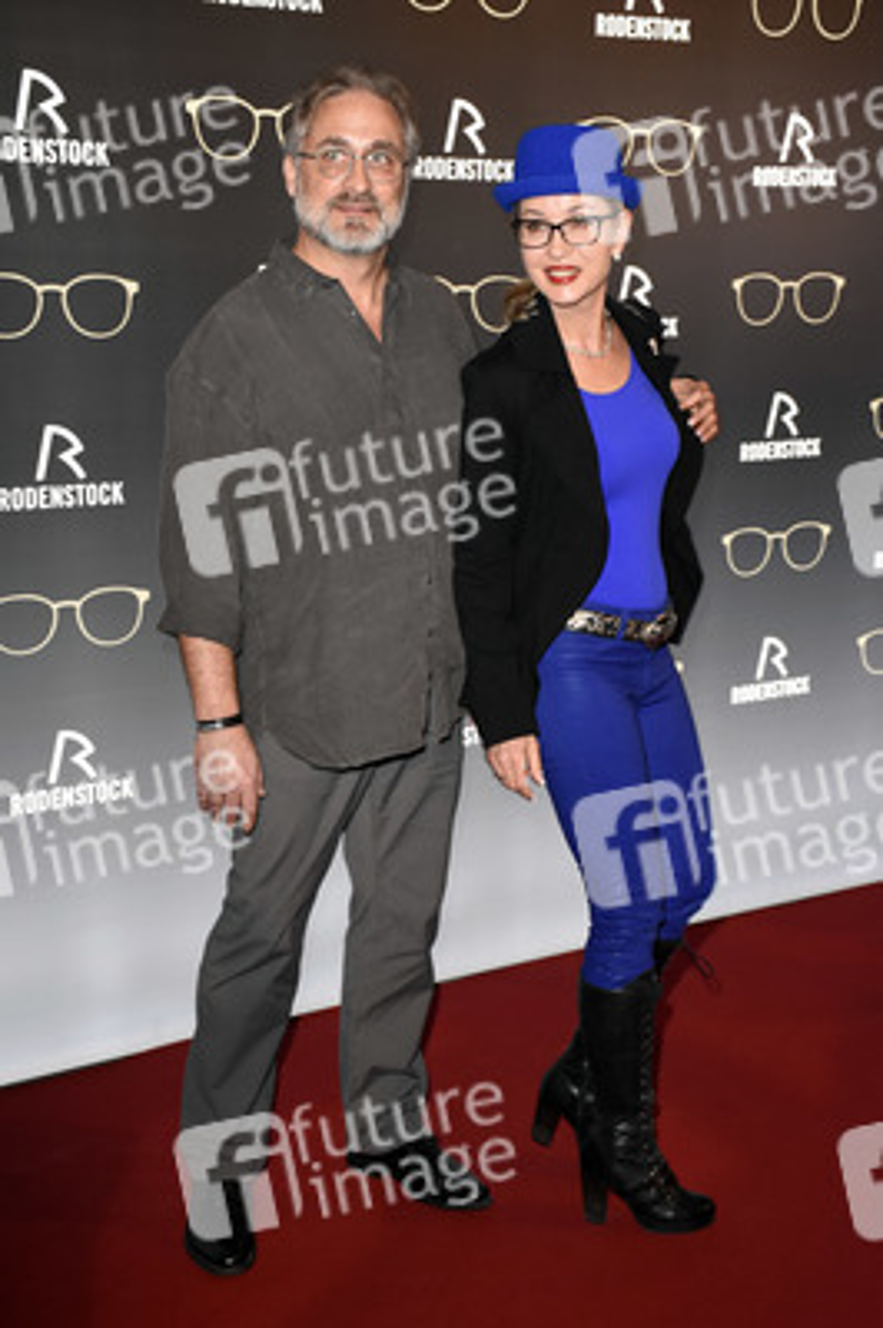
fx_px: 1879
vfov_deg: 38.9
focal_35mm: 51
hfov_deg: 26.4
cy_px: 664
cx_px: 442
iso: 1600
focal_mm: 34
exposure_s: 1/60
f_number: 6.3
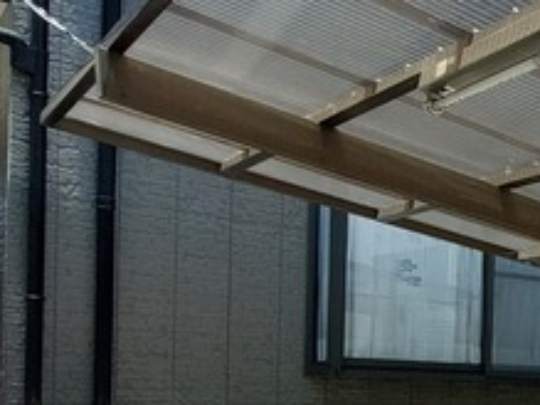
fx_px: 889
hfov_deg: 24.8
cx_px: 838
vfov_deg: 24.4
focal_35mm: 57
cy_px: 415
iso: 50
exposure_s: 1/976
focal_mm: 1.74
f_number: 2.2
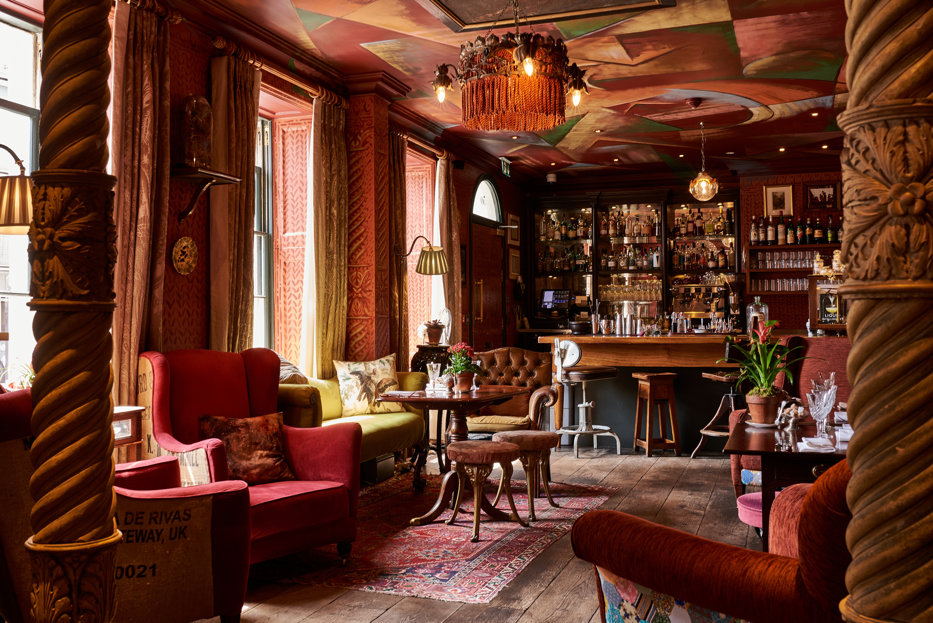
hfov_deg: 54.4
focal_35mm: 35
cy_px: 312
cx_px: 466
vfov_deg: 37.9
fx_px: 907
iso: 50
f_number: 11
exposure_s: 1/1.3
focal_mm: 35
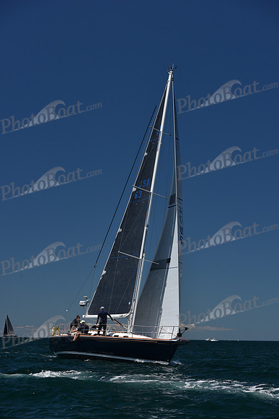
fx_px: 813
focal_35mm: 70
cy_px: 210
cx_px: 140
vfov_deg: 28.8
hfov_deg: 19.5
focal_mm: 70
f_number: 6.3
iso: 250
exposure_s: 1/800
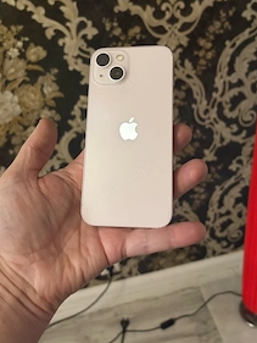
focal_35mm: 37
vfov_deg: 49.1
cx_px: 139
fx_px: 366
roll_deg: +3.6
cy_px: 110
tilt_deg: -27.2
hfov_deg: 38.7
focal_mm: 5.96
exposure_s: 1/33
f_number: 1.6
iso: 640
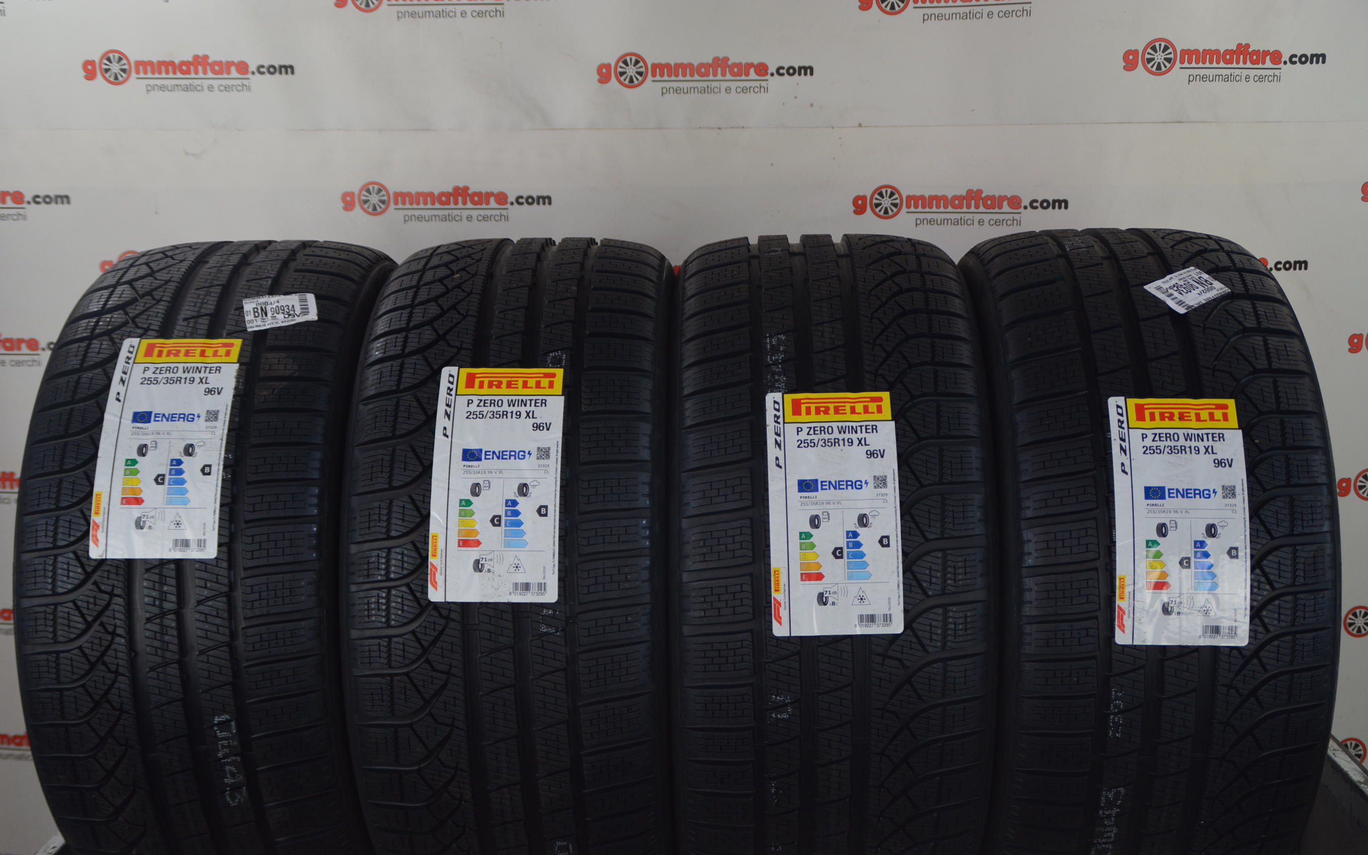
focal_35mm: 43
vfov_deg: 29.9
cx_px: 682
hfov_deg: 46.2
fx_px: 1603
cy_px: 456
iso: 640
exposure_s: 1/60
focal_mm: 28
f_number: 4
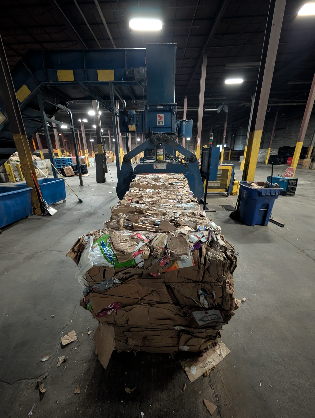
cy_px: 209
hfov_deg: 94.6
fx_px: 145
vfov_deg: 110.5
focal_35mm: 12
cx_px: 158
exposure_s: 1/24
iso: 769
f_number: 1.7
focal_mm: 2.02
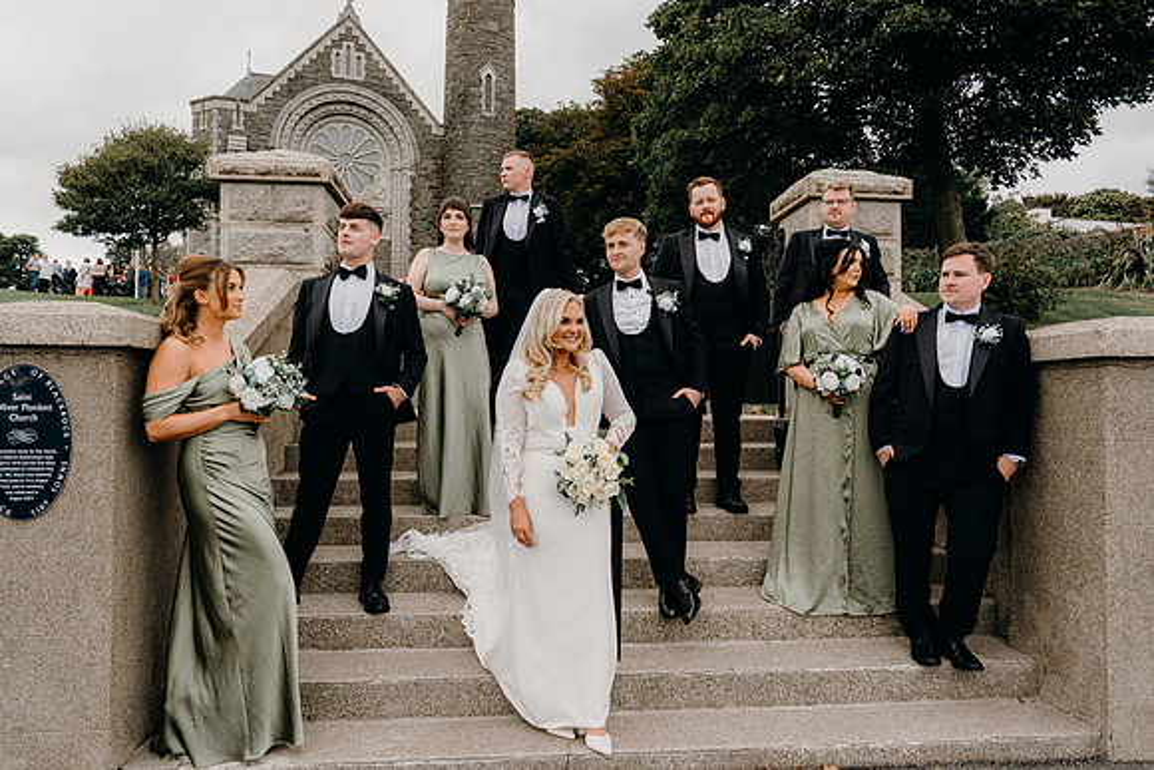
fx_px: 769
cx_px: 577
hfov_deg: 73.7
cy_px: 385
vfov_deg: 53.2
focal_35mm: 24
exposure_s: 1/250
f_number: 5.6
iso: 250
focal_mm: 24
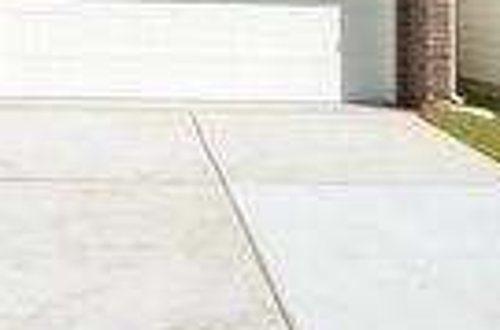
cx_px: 148
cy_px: -135
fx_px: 885
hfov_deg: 31.2
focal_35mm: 64
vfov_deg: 19.0
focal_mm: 11.5
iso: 250
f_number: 11
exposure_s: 1/500
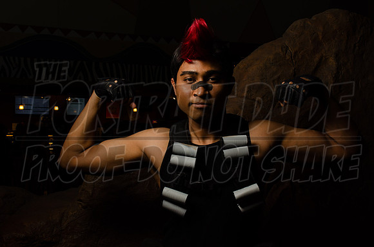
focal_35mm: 48
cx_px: 187
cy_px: 124
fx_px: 498
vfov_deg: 27.9
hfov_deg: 41.2
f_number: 13
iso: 100
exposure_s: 1/60
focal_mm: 32
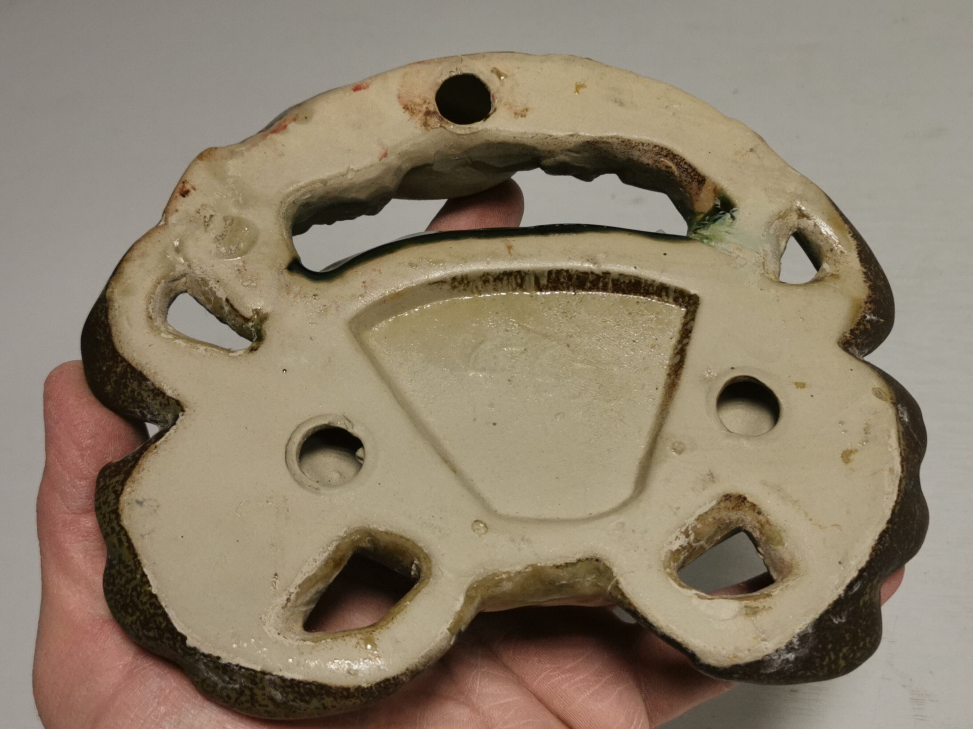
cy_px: 364
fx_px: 1349
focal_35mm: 48
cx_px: 486
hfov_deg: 39.7
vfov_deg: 30.3
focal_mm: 5.58
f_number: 1.8
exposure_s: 1/100
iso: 100
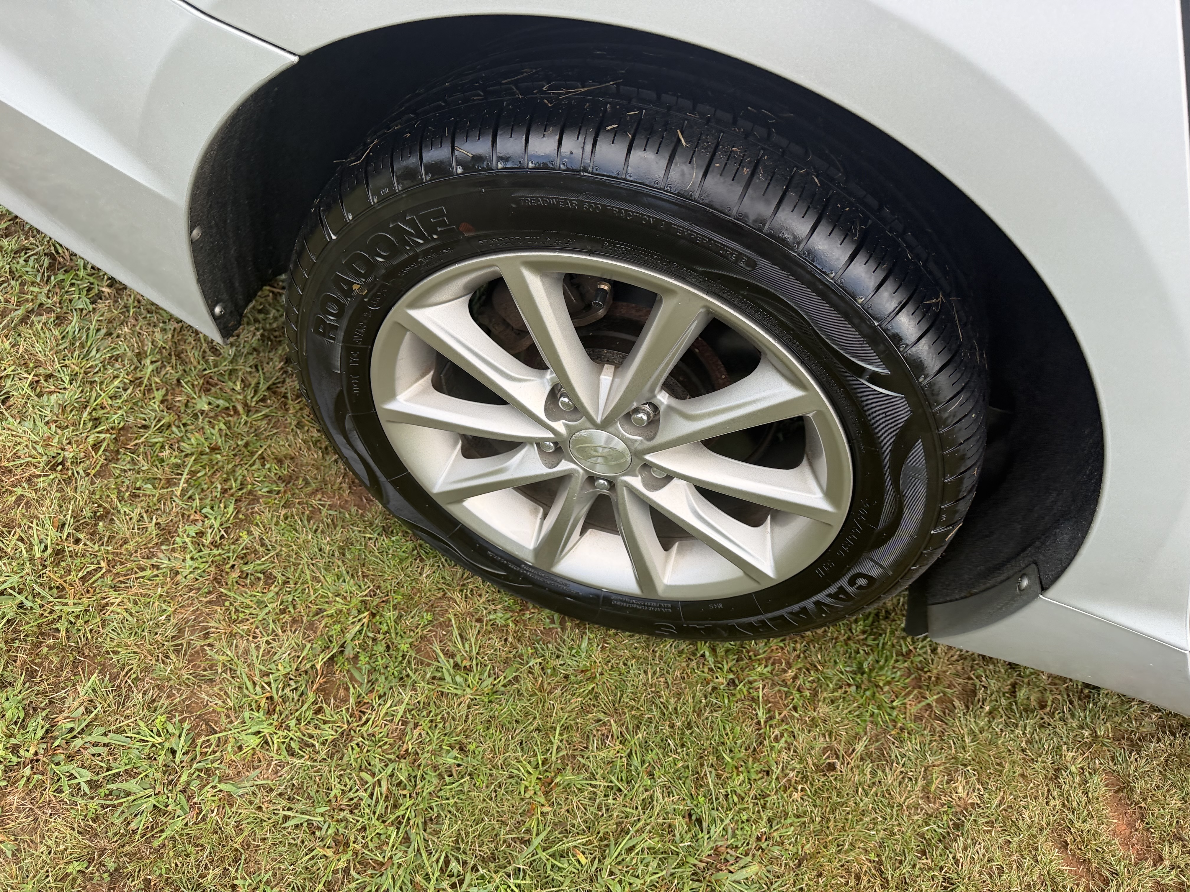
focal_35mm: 24
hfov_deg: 71.6
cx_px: 595
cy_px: 446
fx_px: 825
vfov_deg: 56.8
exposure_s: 1/543
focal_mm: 6.76
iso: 100
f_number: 1.78
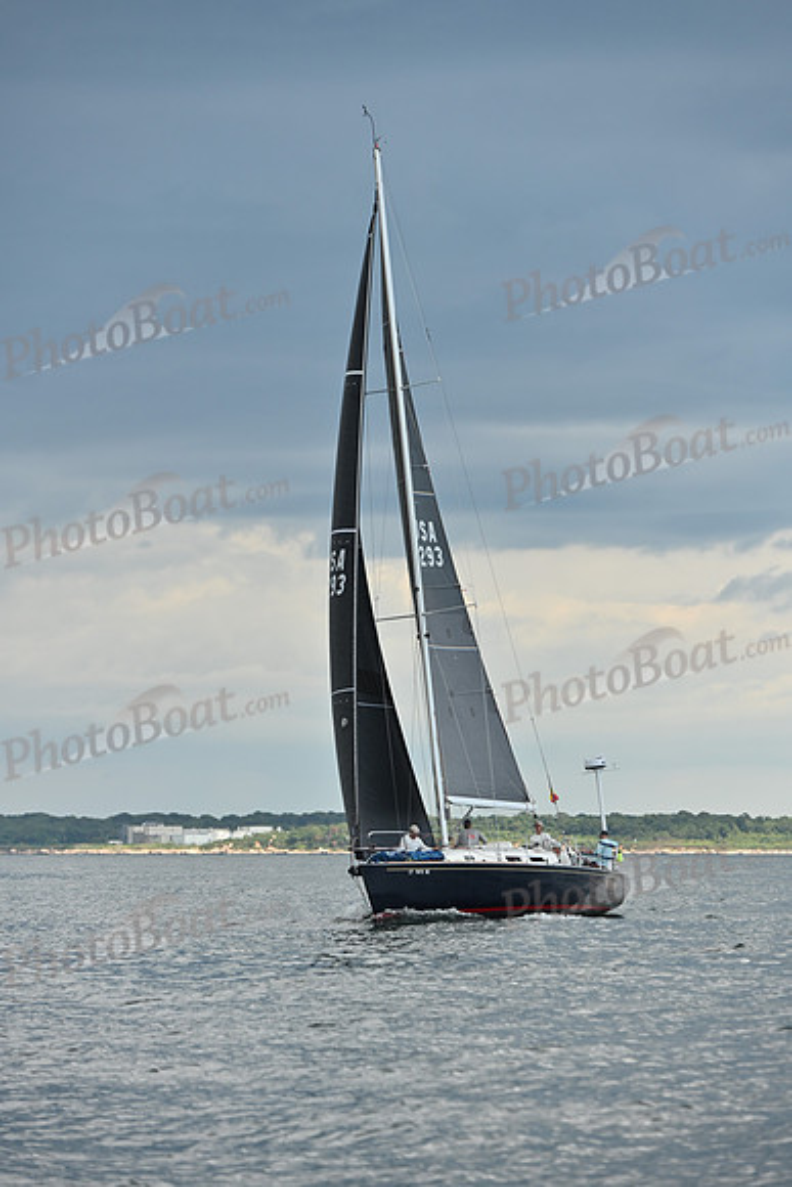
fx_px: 5276
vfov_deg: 12.8
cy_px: 594
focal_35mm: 160
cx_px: 396
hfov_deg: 8.6
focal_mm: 160
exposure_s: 1/640
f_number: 5
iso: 250
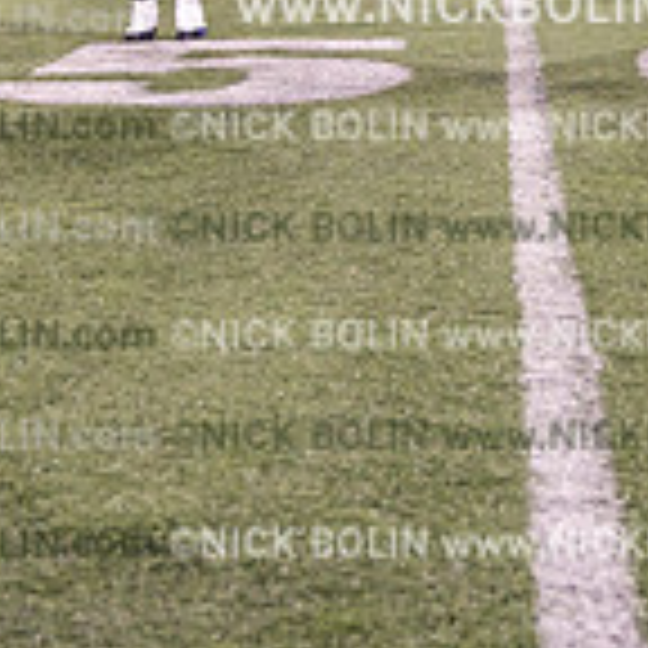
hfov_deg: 14.7
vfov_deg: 14.2
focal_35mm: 118
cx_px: 513
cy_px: -189
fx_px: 2499
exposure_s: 1/640
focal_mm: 34.5
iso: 3200
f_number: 4
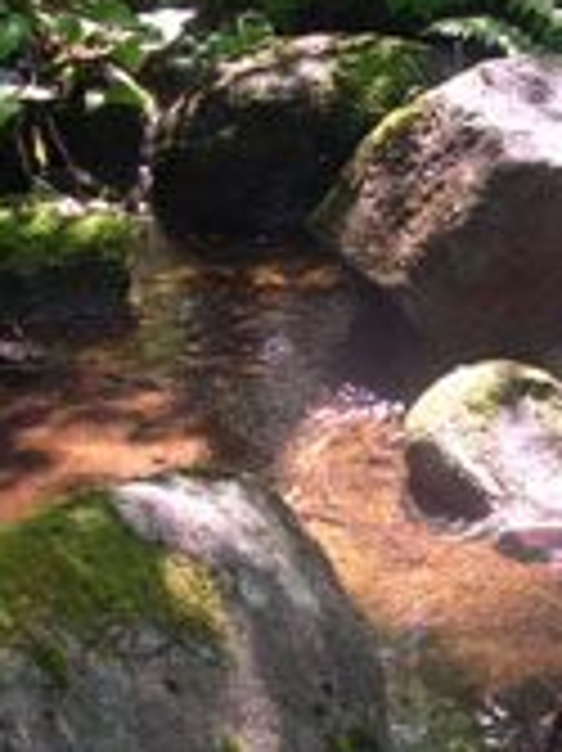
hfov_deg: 16.0
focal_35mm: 91
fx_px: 1972
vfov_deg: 21.4
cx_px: 526
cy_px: 558
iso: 101
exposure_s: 1/30
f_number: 2.8
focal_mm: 8
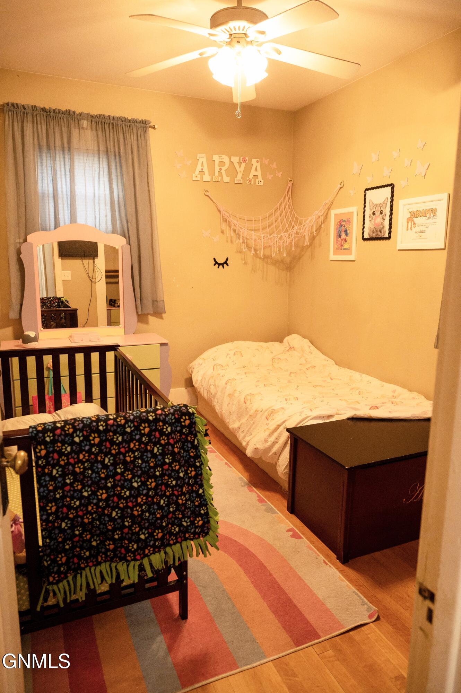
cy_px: 346
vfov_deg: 73.8
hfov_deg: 53.1
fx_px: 462
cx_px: 230
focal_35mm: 24
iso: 3200
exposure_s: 1/125
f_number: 4.5
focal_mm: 24
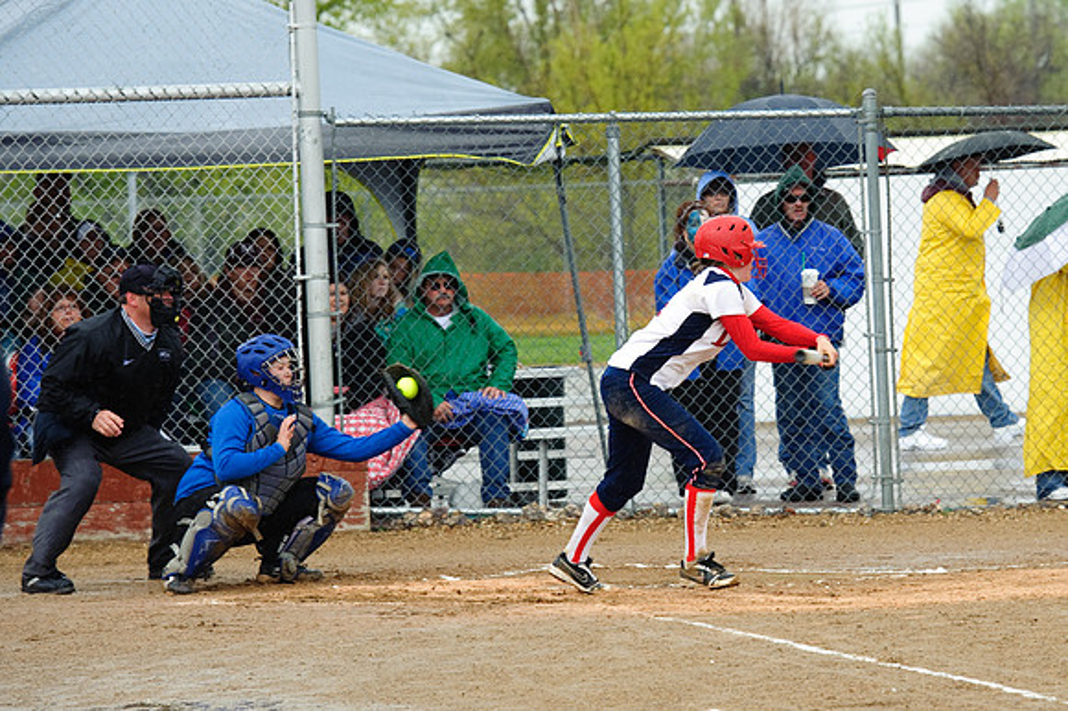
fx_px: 5040
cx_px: 534
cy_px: 356
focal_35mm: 170
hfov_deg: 12.1
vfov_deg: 8.1
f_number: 5.6
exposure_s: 1/500
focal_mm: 170
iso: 400
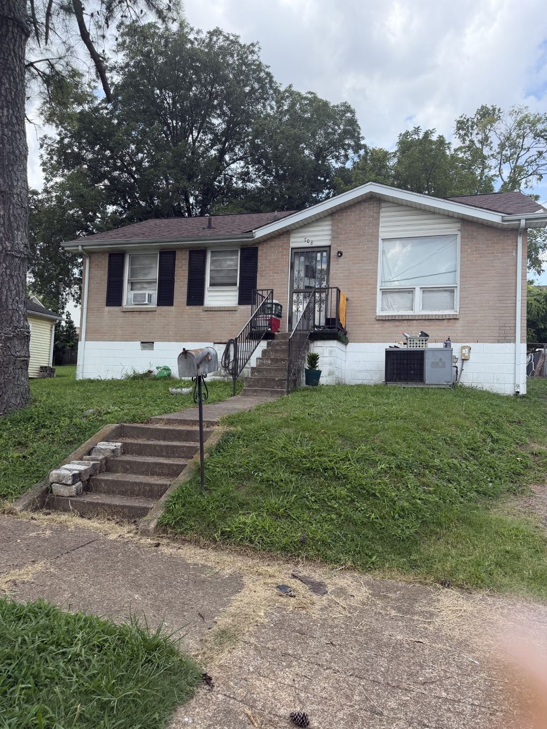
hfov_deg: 56.8
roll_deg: -1.6
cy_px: 364
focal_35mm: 24
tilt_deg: +2.3
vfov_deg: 71.6
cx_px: 274
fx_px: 506
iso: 100
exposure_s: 1/2000
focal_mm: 6.76
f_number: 1.78
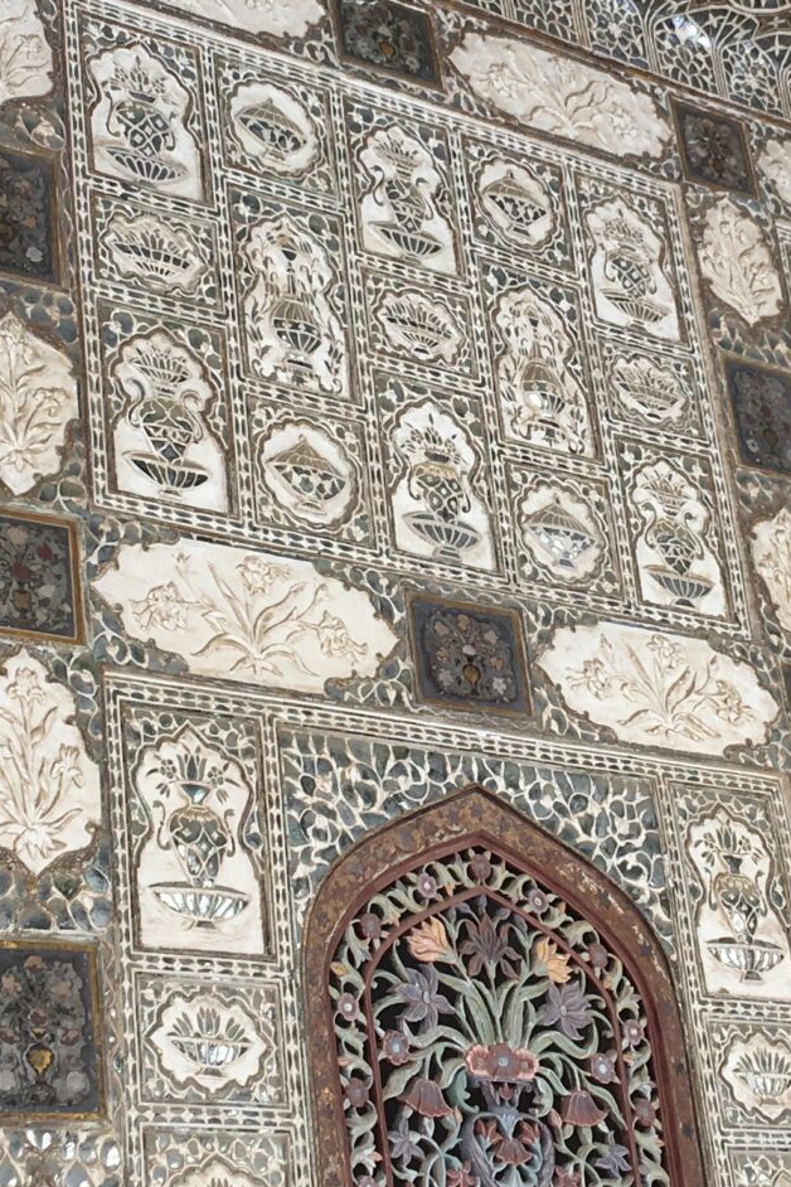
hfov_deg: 16.6
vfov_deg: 24.6
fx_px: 2702
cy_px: 377
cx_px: 557
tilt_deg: +28.8
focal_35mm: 82
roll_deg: +9.1
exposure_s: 1/100
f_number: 2.2
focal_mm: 4.15
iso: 25
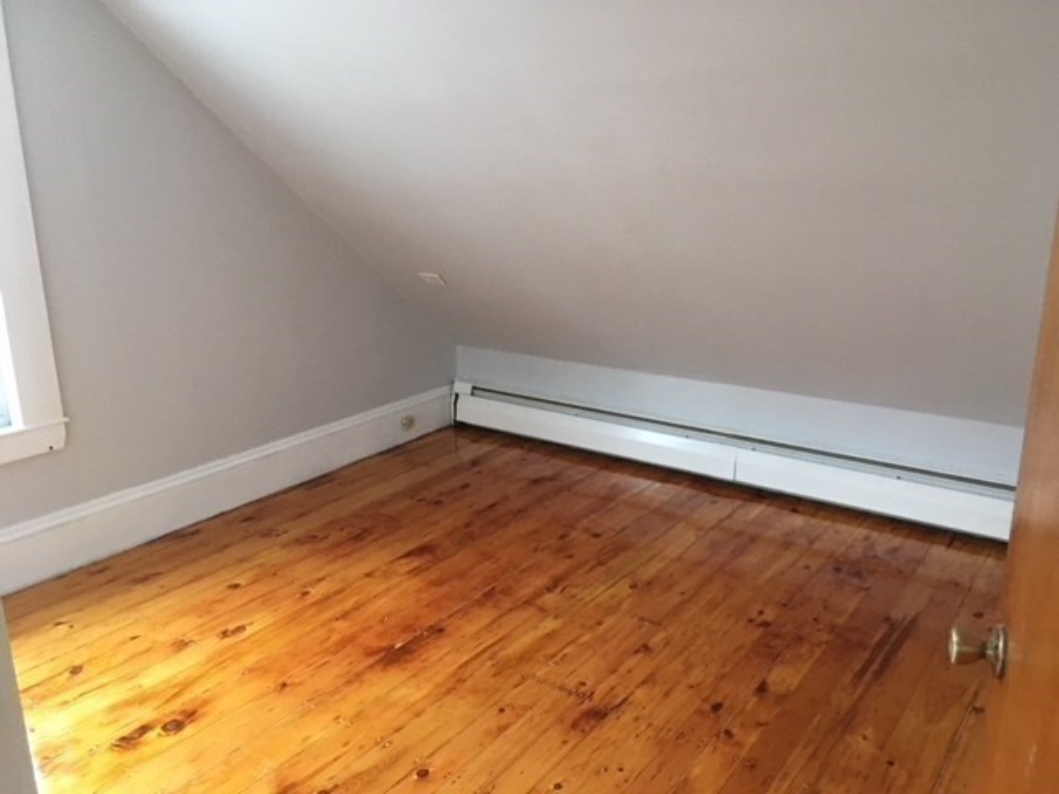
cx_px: 530
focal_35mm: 29
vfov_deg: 48.2
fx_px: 887
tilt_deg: -17.1
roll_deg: -0.5
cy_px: 397
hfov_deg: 61.7
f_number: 2.2
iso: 200
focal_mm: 4.15
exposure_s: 1/30
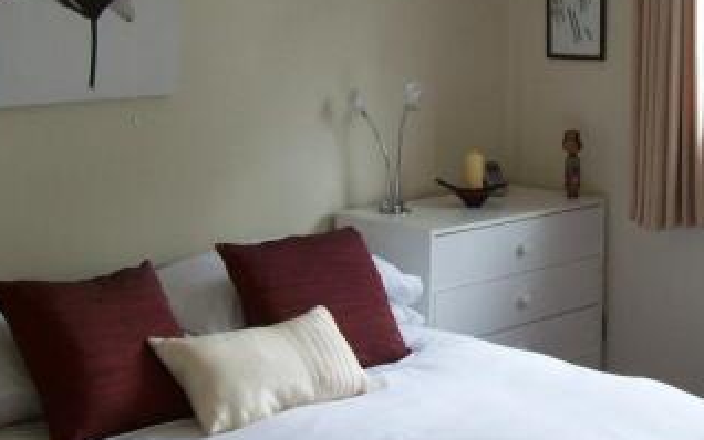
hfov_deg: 29.1
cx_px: 482
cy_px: 205
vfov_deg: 18.6
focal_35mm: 70
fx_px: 1344
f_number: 2.7
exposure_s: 1/74.4
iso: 80
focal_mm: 6
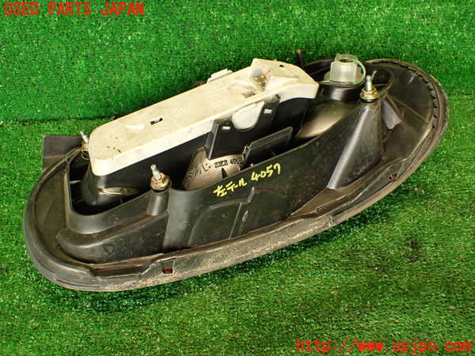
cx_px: 238
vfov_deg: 44.2
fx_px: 439
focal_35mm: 32
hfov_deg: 56.8
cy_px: 178
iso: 250
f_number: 2.4
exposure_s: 1/30
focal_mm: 5.79
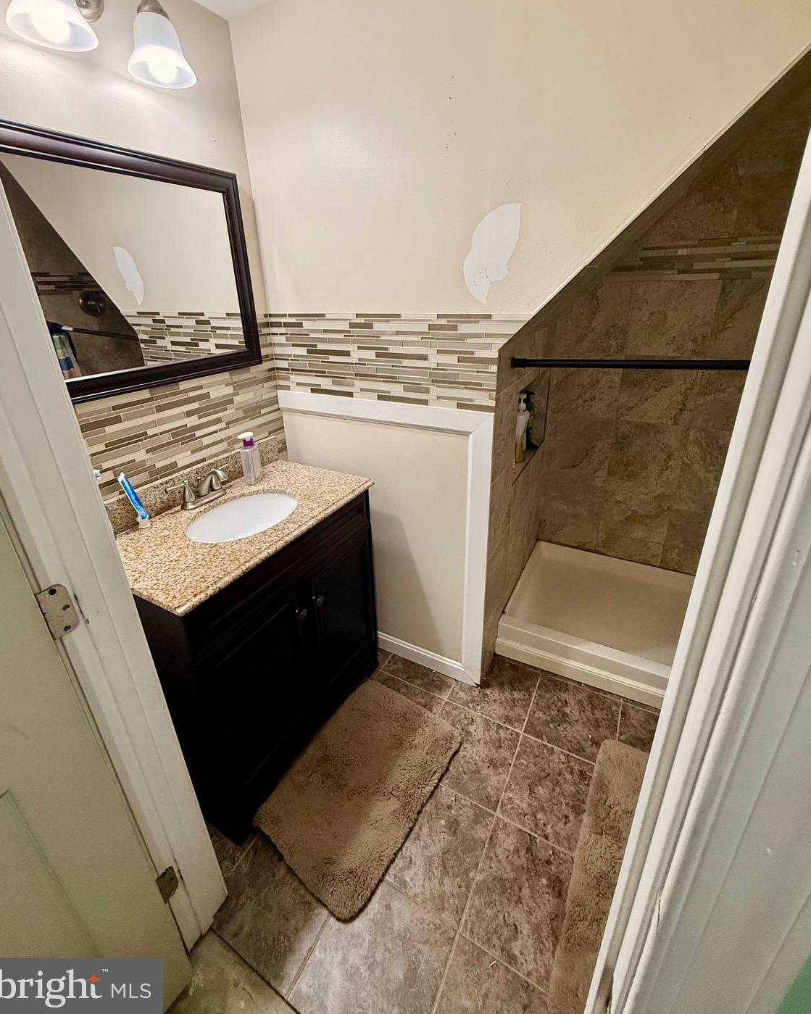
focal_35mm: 15
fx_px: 450
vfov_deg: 96.5
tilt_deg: -20.6
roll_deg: +2.3
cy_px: 461
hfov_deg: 84.0
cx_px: 399
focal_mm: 2.22
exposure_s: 1/120
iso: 200
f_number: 2.2
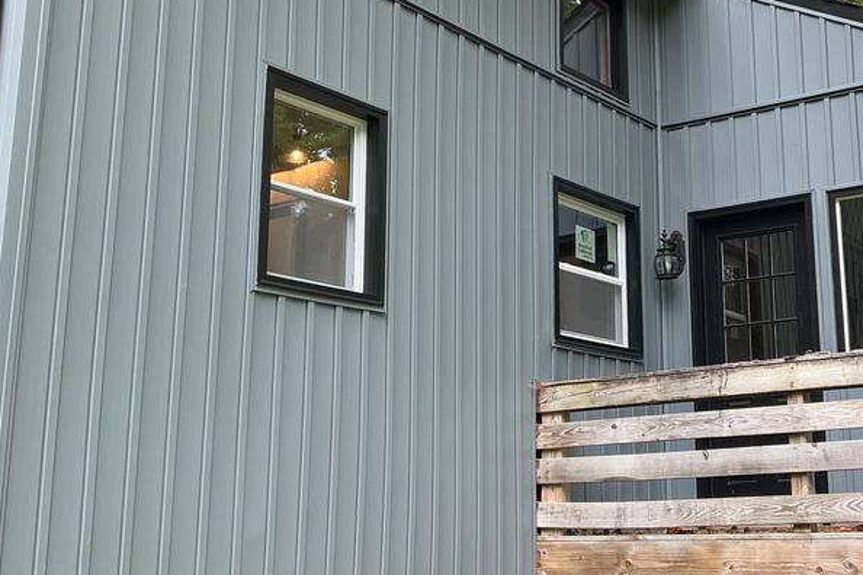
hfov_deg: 37.4
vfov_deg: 25.9
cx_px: 632
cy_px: 225
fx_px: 1246
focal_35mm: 52
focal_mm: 3
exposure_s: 1/134
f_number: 1.8
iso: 20
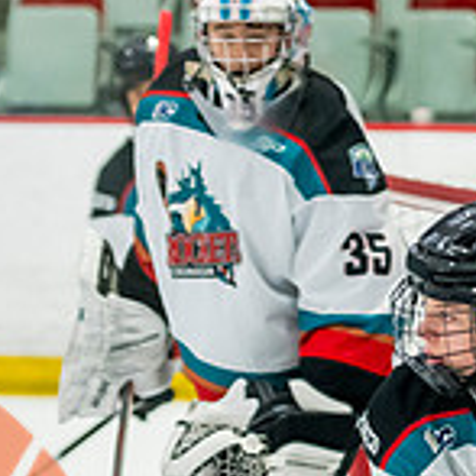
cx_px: 879
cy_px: 603
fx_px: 7234
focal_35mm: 465
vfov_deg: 3.8
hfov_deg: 3.7
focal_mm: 102
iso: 1600
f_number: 3.2
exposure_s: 1/1000
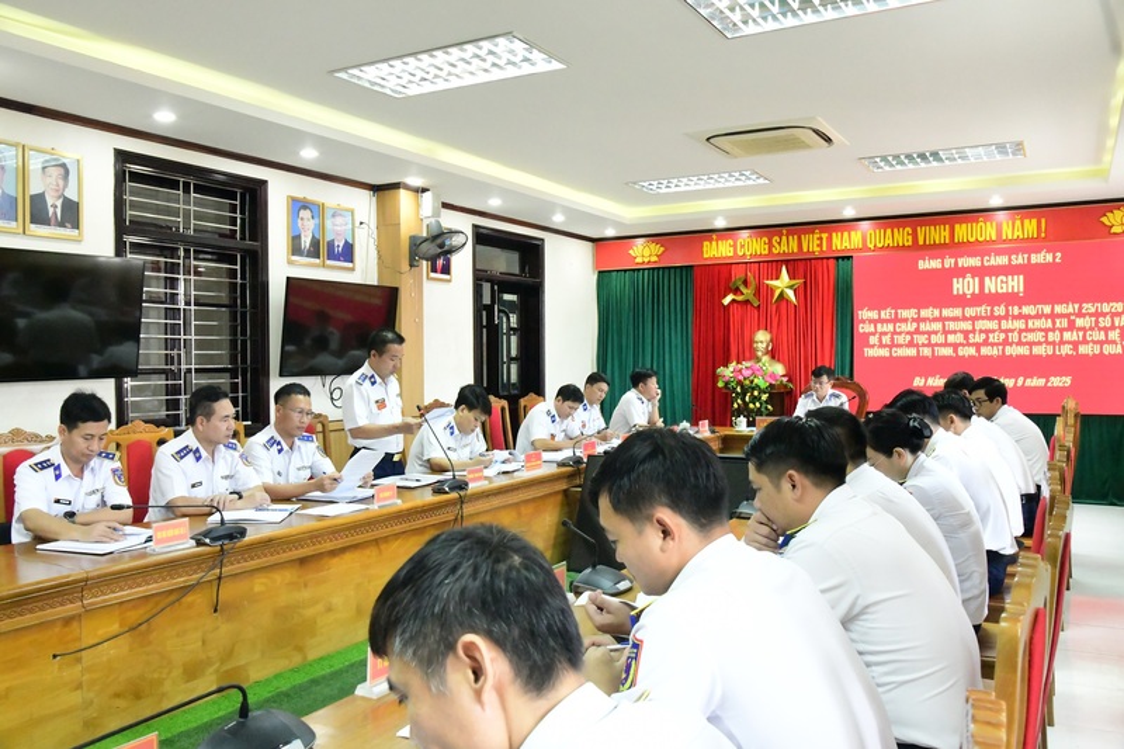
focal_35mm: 30
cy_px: 374
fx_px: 936
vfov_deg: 43.6
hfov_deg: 61.9
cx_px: 562
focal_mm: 30
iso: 25600
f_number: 11
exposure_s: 1/125
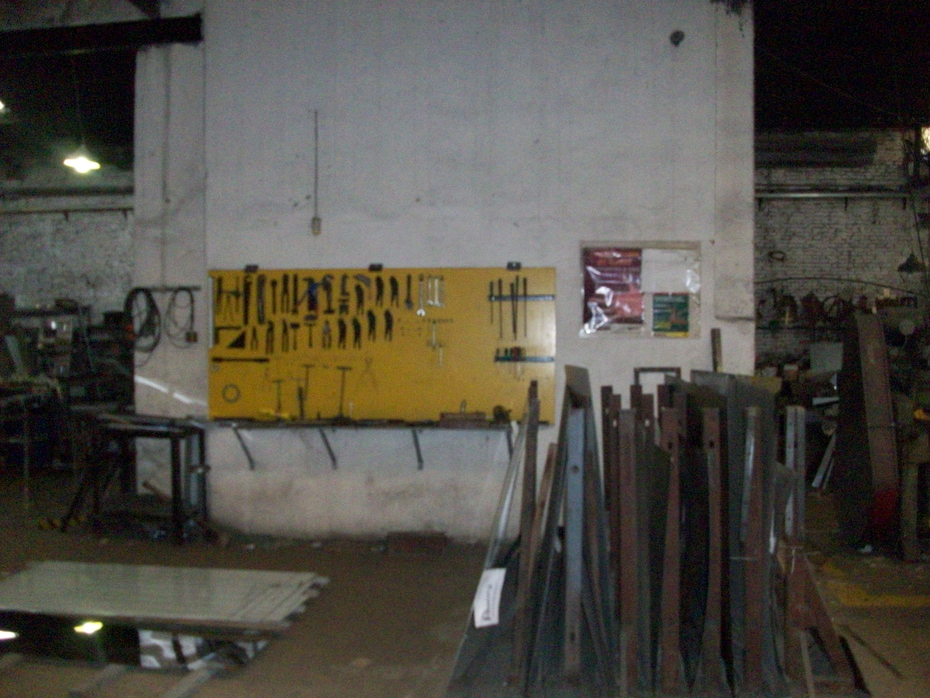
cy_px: 349
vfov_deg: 41.8
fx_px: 913
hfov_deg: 54.0
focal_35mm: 34
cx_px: 465
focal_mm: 5.7
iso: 320
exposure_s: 1/60
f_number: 2.8
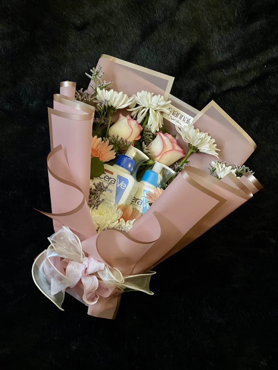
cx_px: 139
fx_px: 685
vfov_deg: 30.3
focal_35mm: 64
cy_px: 185
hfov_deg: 22.9
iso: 160
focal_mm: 7.5
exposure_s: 1/51
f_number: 2.2
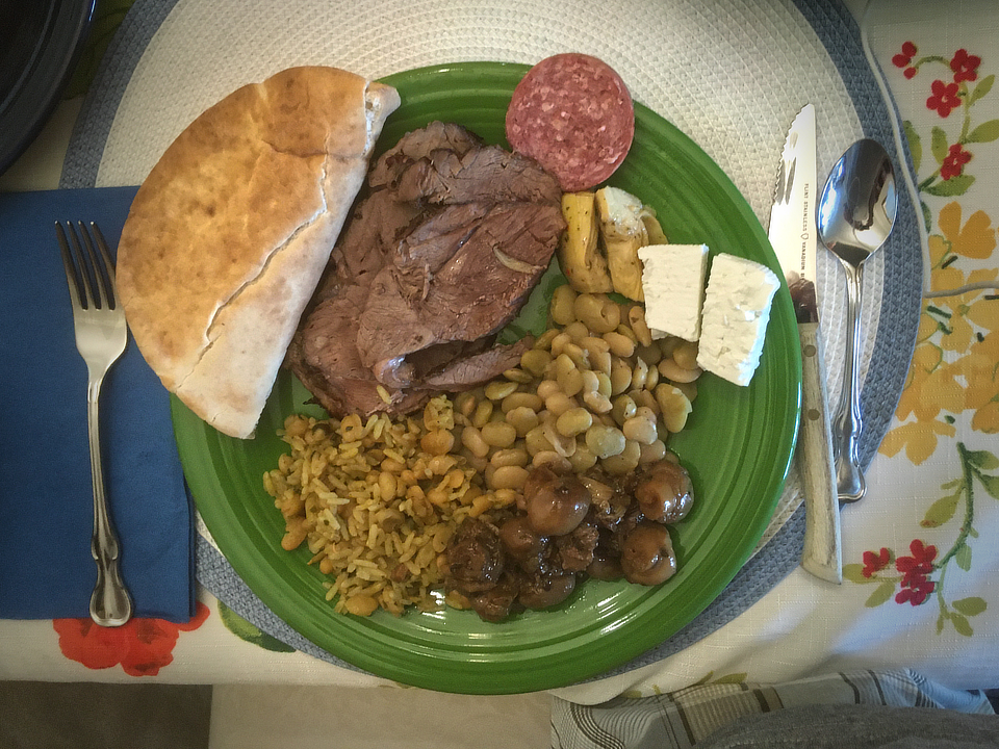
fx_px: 837
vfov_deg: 48.2
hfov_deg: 61.7
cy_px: 374
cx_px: 500
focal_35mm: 29
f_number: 2.2
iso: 200
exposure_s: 1/20
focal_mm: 4.2
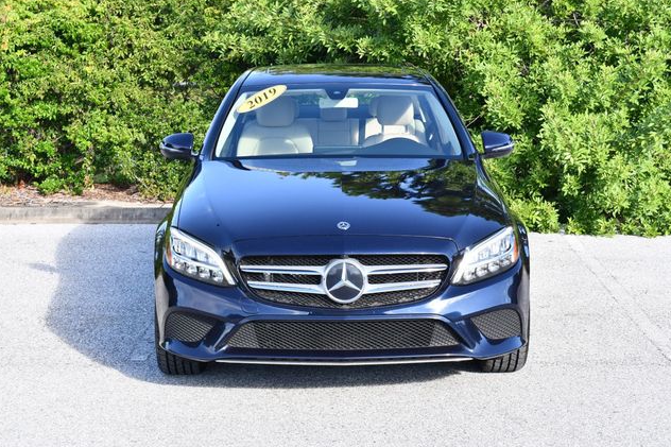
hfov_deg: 27.7
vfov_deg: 18.7
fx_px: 1360
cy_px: 224
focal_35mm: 73
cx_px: 333
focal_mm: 36
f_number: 5.6
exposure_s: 1/250
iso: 250
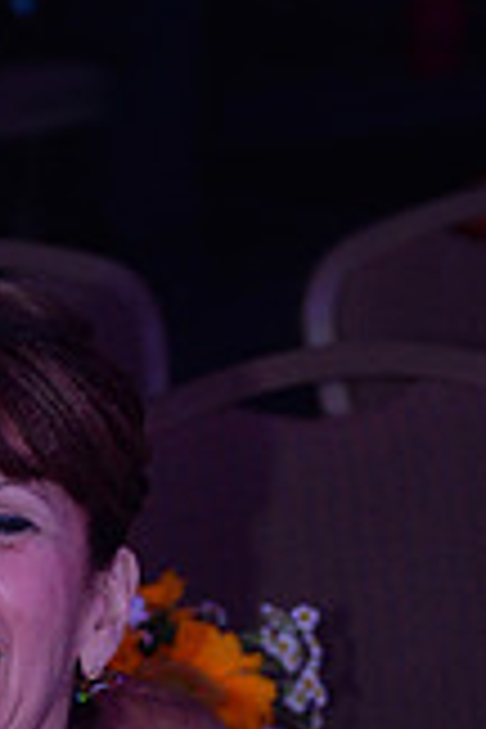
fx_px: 5649
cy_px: 1035
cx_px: -313
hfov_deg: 4.9
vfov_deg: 7.3
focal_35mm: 279
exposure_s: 1/250
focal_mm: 78
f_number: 4.5
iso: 2000
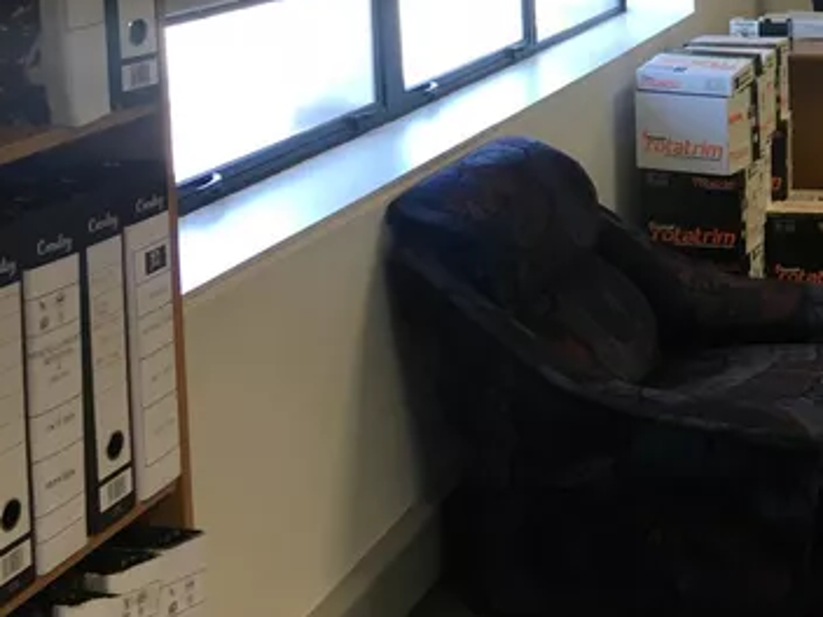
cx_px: 804
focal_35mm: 66
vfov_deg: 21.5
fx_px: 1569
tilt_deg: -5.3
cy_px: 0
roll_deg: +0.5
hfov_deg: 27.8
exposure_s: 1/33
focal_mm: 4.15
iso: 32
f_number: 2.2
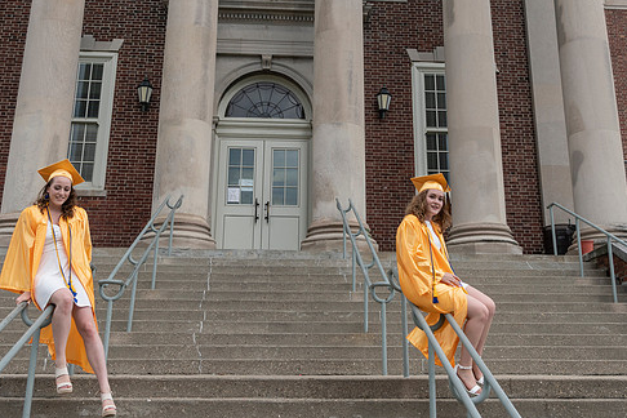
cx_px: 332
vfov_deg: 30.1
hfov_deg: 44.5
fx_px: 766
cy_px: 119
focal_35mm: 44
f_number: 5.6
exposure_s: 1/250
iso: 80
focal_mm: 24
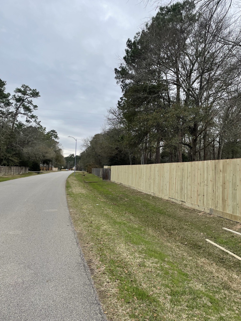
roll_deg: -2.2
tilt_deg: +2.4
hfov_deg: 53.1
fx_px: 241
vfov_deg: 67.3
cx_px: 120
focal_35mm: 26
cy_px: 160
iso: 50
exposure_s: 1/1887
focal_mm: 4.2
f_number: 1.6
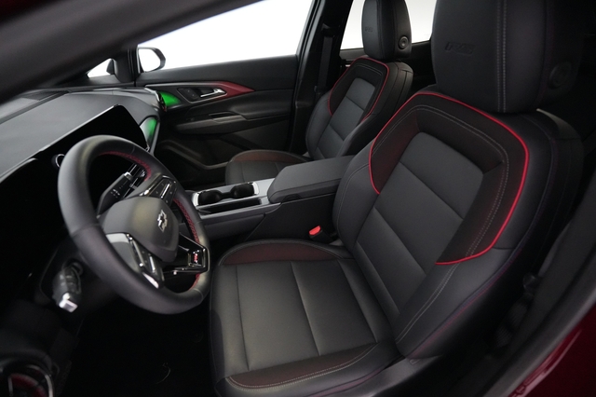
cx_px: 298
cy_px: 198
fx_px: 281
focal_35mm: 17
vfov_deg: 70.4
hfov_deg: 93.3
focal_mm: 17
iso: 12800
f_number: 2.8
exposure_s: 1/250
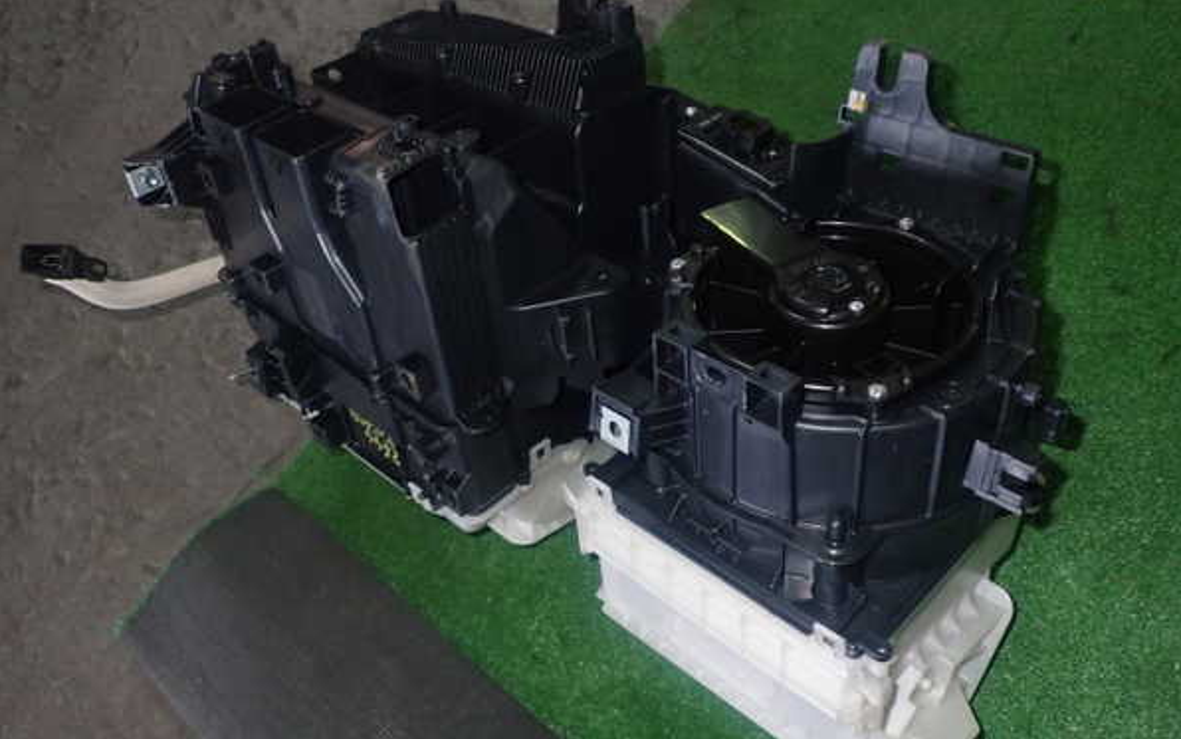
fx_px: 1030
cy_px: 378
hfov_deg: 59.6
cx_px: 590
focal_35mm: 32
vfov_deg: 39.5
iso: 500
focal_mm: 5.4
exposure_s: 1/30
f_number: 6.3
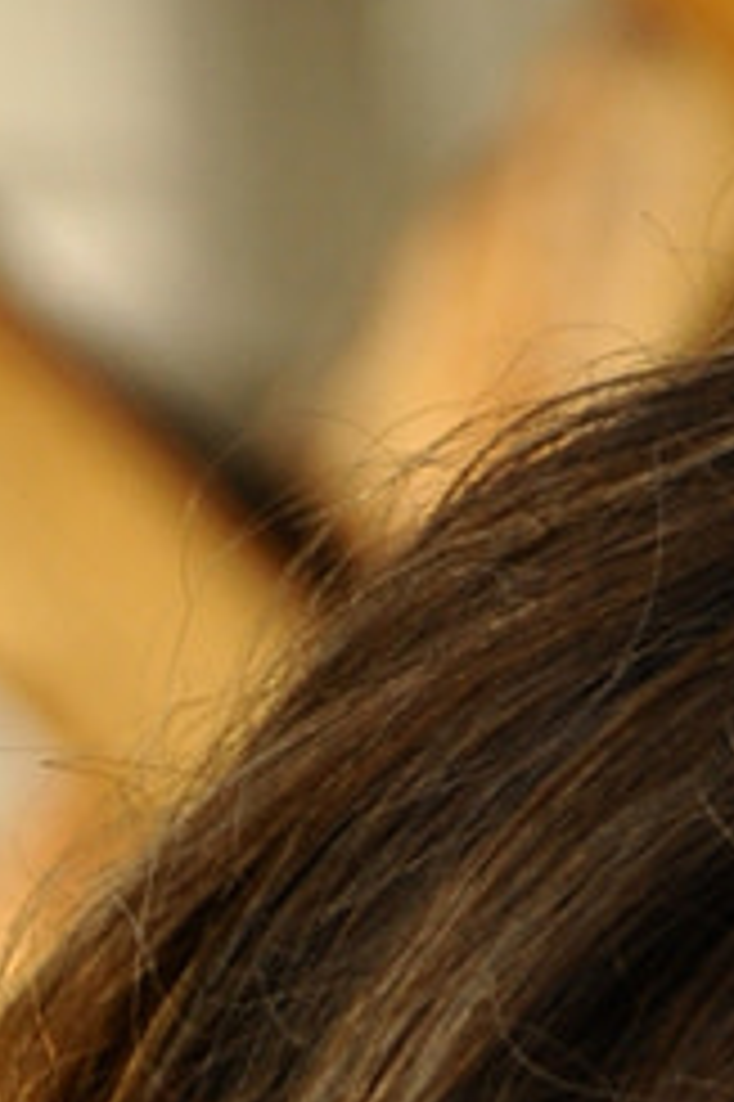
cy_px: 3594
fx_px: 31551
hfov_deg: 1.3
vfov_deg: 2.0
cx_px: 1015
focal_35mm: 1030
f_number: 5.6
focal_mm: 105
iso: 200
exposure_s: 1/400
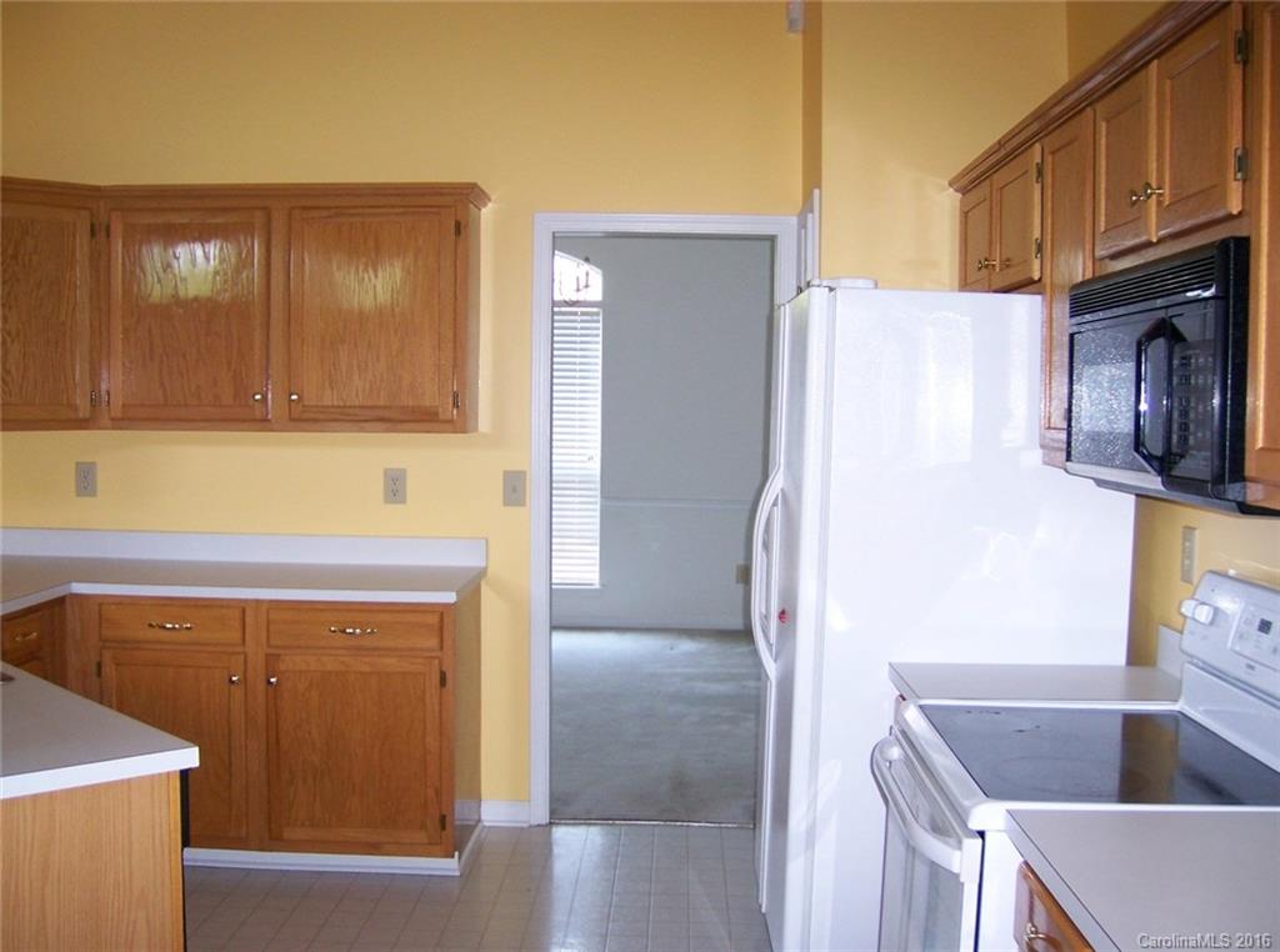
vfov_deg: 39.5
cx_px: 640
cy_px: 476
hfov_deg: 51.5
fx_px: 1327
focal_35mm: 36
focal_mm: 6
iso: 125
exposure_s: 1/40
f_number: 2.8
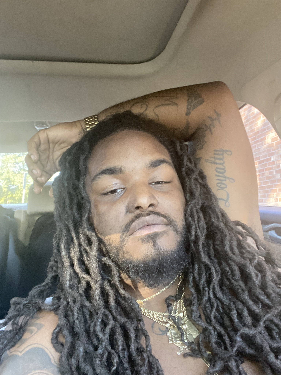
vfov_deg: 60.0
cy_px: 188
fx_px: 325
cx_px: 140
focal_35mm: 30
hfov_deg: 46.8
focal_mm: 2.71
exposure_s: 1/30
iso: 400
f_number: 2.2
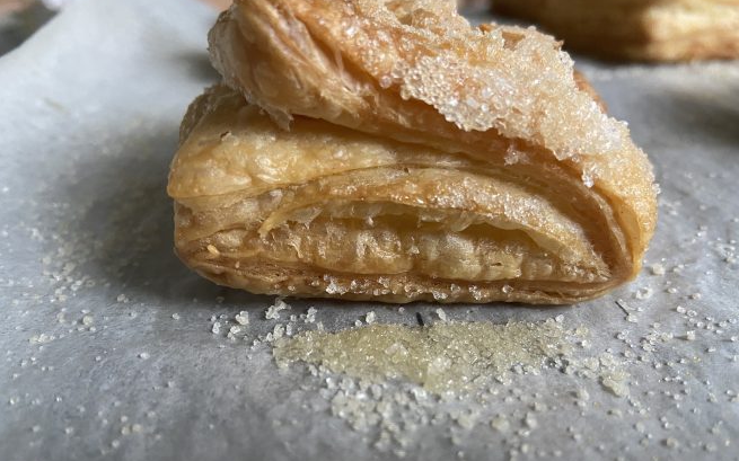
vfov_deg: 45.8
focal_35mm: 27
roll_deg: +1.5
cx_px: 375
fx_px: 544
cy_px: 269
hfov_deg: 68.4
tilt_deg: -29.9
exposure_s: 1/50
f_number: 1.8
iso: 400
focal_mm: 4.25
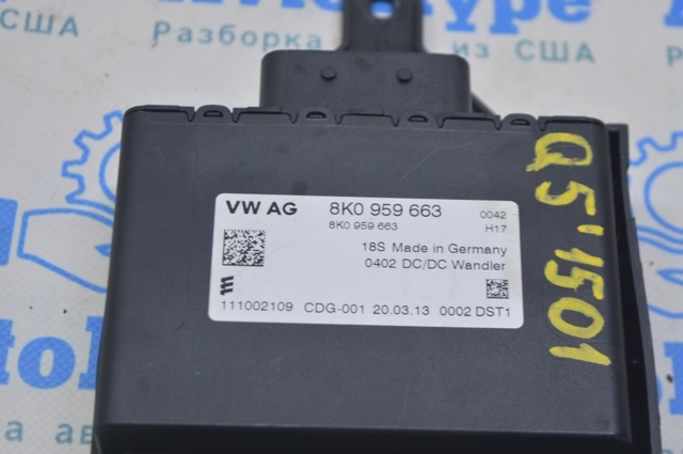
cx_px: 342
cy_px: 227
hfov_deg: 24.6
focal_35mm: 82
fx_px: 1563
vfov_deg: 16.5
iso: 400
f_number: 5.6
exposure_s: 1/25
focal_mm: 55
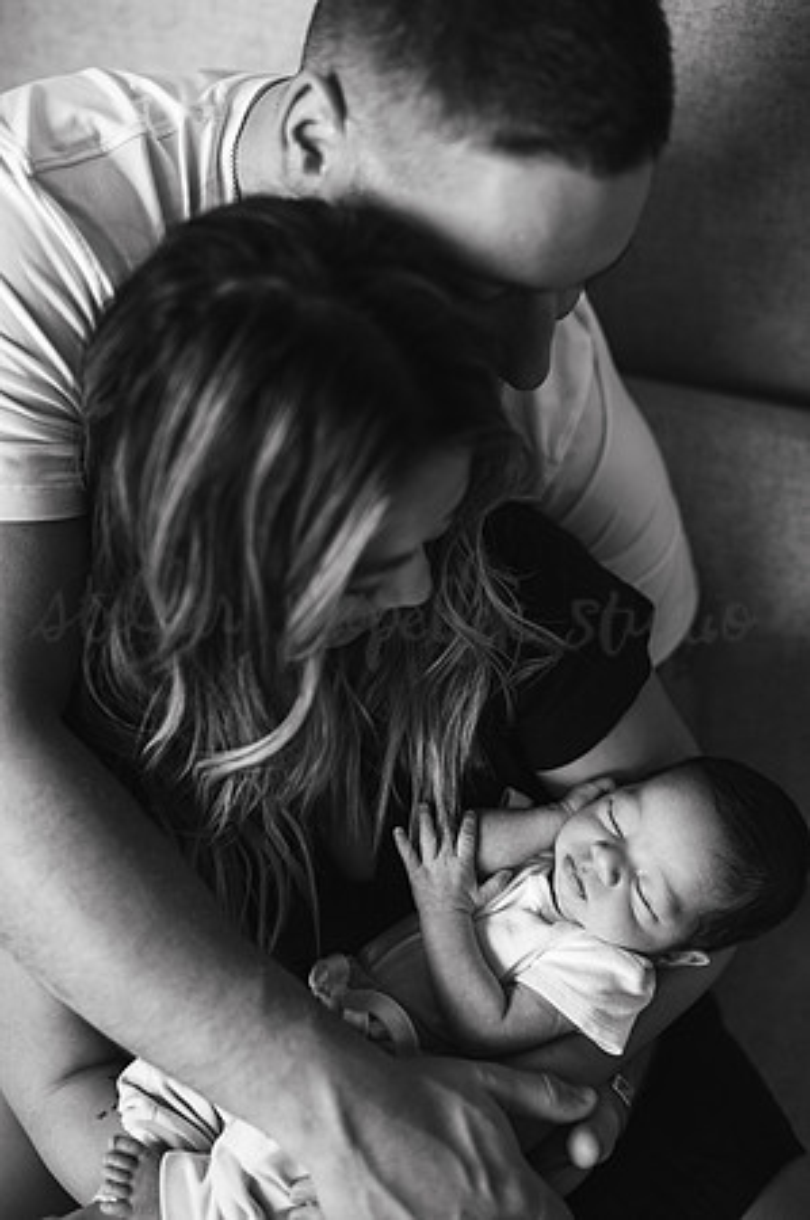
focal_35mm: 50
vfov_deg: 39.6
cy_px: 610
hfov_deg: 26.9
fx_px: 1691
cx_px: 405
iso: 1600
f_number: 2
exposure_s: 1/160
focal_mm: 50
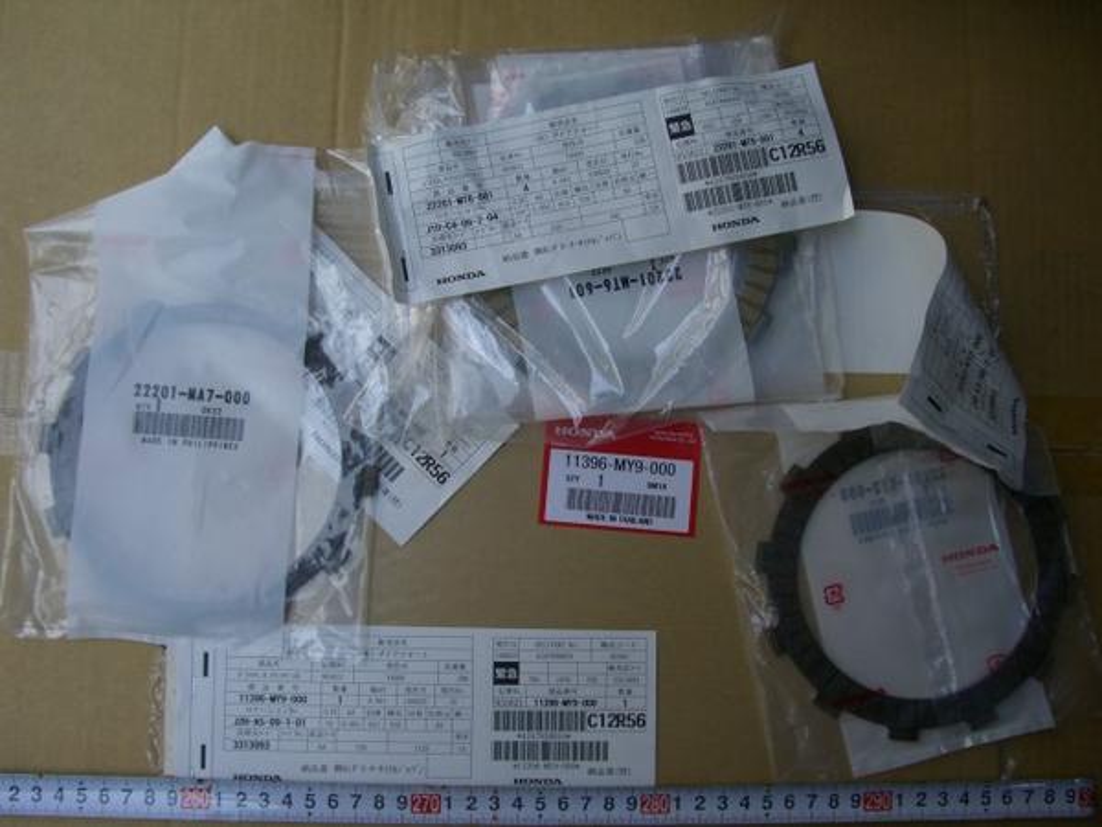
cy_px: 414
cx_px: 551
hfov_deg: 49.0
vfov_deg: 37.7
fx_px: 1210
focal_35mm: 38
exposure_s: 1/200
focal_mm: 7.9
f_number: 2.8
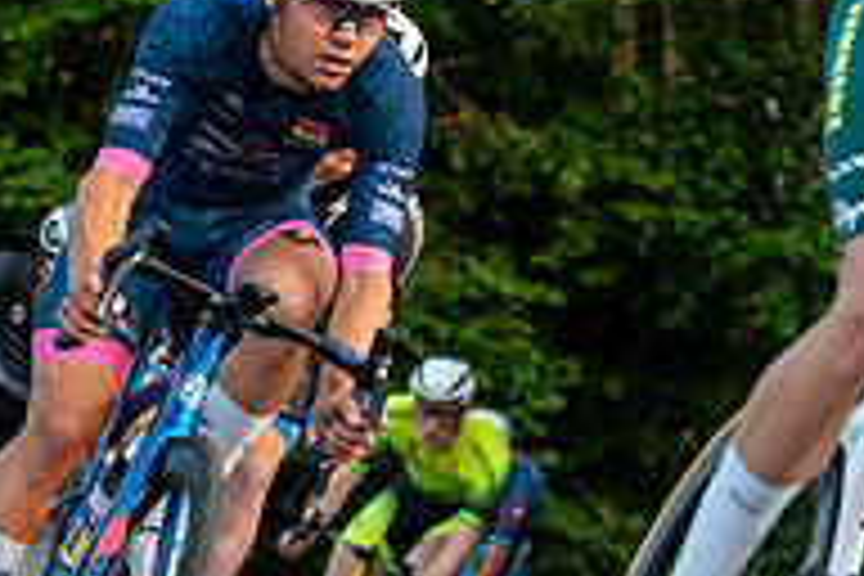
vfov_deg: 5.4
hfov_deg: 8.1
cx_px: 342
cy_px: 471
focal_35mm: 253
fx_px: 6072
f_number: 3.5
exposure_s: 1/800
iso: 1000
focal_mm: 70
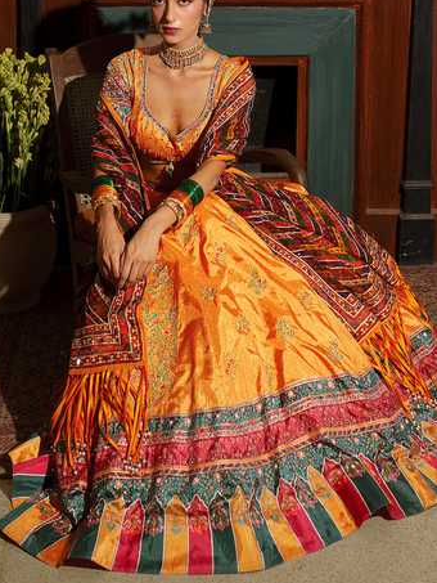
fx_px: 656
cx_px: 213
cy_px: 261
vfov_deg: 47.8
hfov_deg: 36.8
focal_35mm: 39
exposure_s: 1/1000
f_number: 2
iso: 400
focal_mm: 35
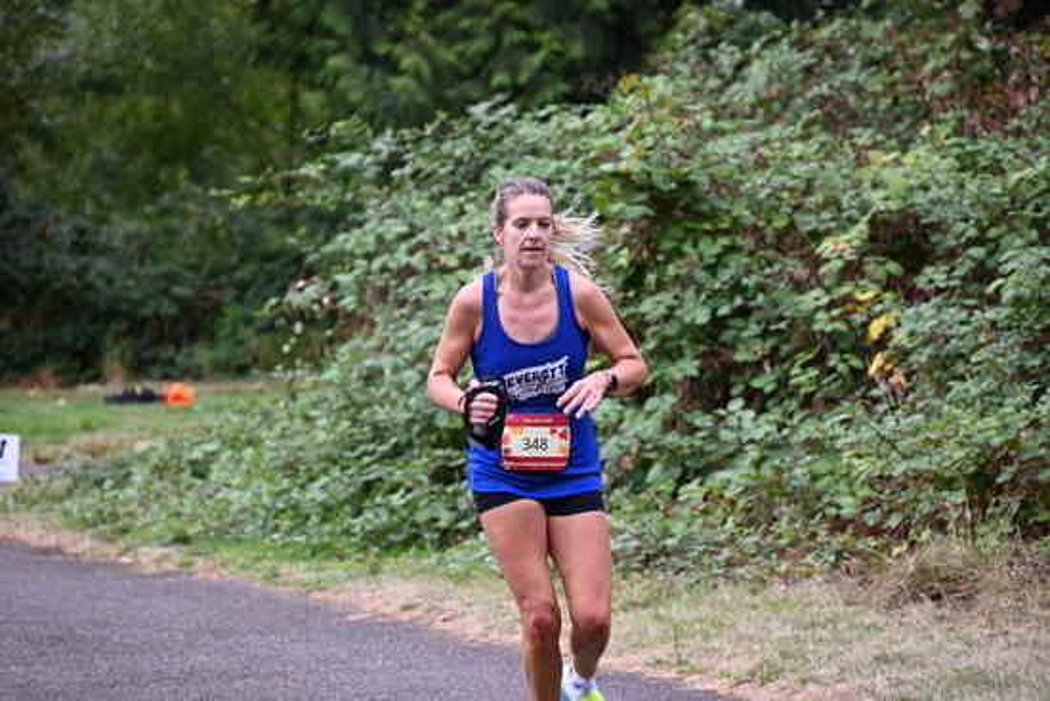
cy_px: 350
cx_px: 525
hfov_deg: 10.3
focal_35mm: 200
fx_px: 5835
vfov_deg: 6.9
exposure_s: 1/250
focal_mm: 200
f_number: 6.3
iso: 720
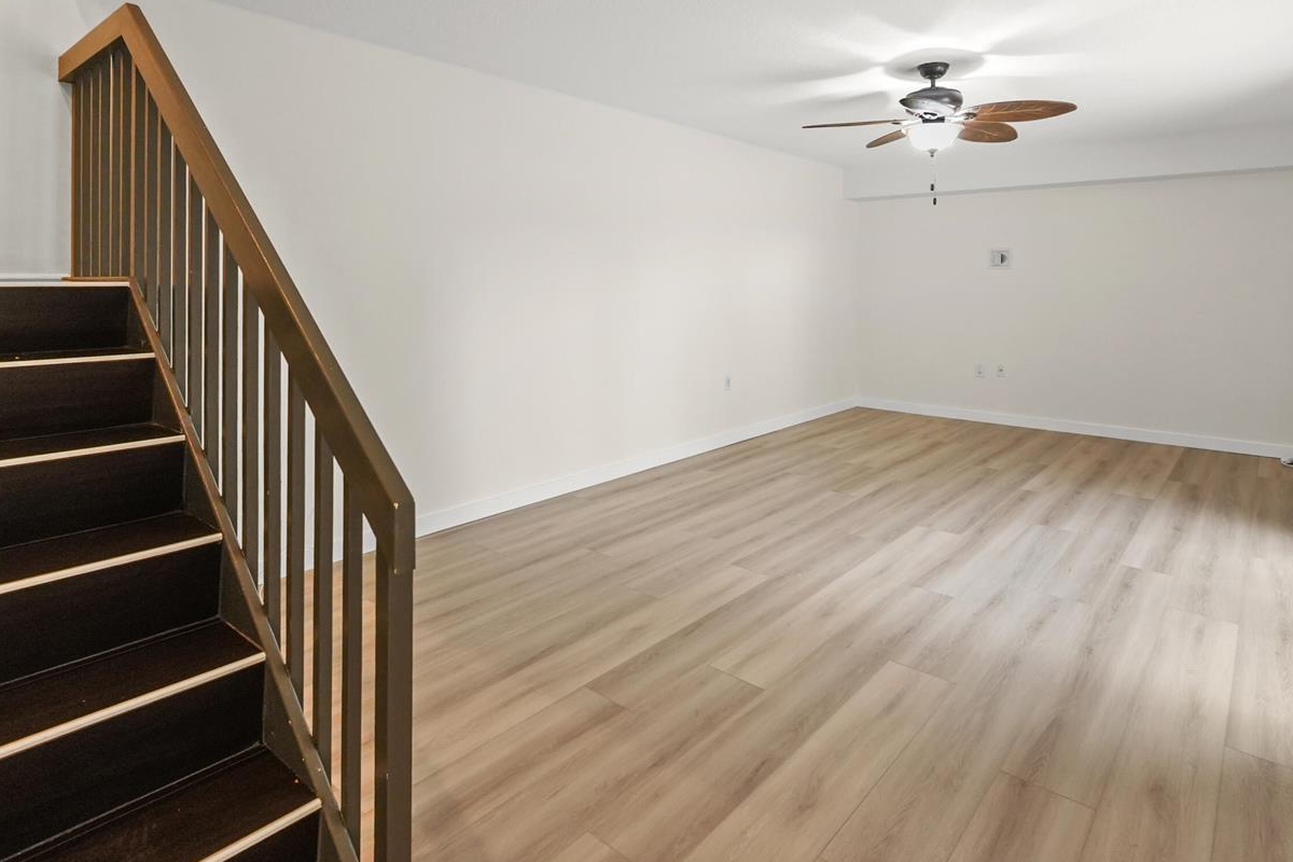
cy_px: 307
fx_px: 718
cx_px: 680
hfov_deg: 83.9
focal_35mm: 20
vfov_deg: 60.8
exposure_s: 1/30
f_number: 4
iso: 800
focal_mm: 10
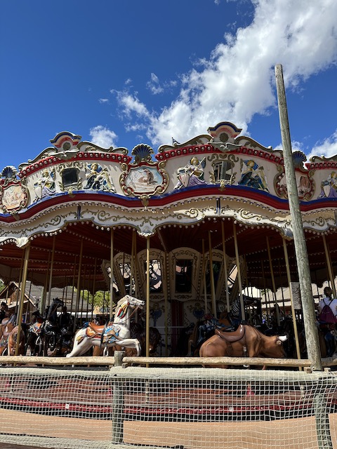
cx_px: 168
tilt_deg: +19.1
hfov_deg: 56.8
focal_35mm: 24
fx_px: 312
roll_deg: +1.3
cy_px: 224
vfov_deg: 71.6
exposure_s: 1/3597
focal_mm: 6.86
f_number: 1.78
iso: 80
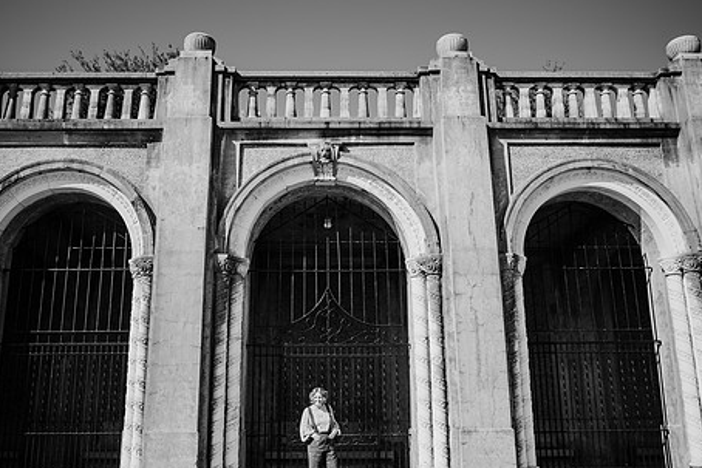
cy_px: 242
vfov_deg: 42.3
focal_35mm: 31
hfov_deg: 60.2
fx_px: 605
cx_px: 329
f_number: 2
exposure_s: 1/2500
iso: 100
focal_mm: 24
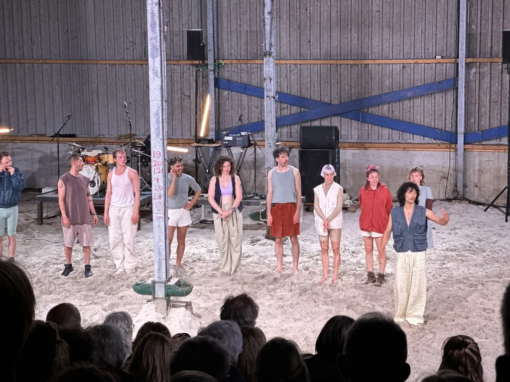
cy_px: 191
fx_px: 1134
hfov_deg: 25.3
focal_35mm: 77
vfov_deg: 19.1
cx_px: 255
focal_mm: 9
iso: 320
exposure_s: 1/40
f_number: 2.8
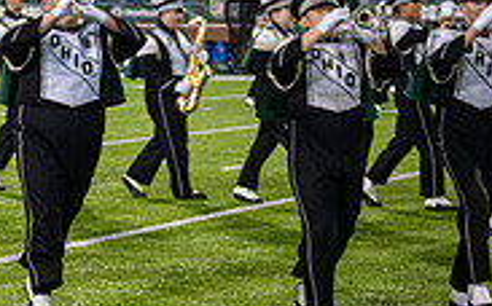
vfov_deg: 9.4
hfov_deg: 14.1
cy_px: 87
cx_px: -250
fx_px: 1862
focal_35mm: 139
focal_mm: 43
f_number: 3.2
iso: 1250
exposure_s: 1/500
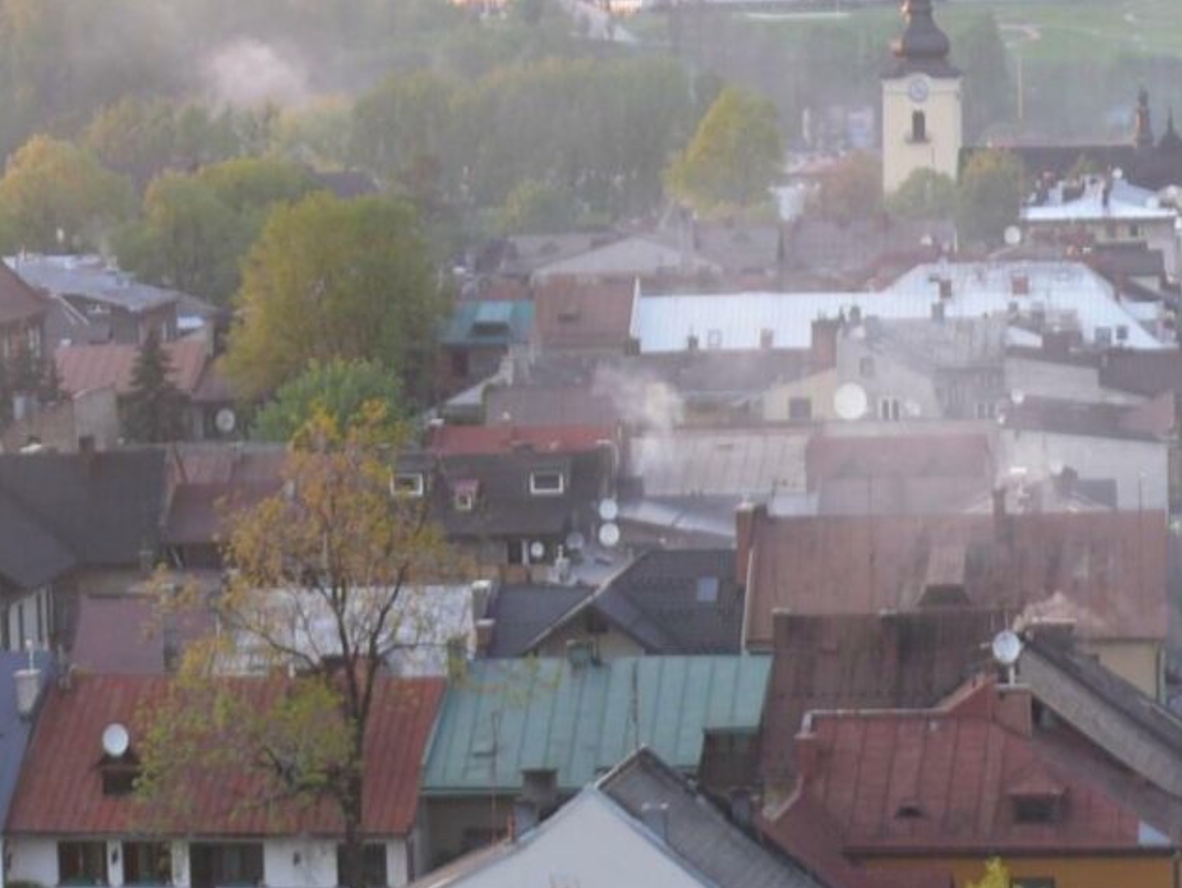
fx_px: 5465
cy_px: 614
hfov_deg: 12.3
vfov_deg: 9.3
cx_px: 867
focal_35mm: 160
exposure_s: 1/40
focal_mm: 15.7
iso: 100
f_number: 3.2
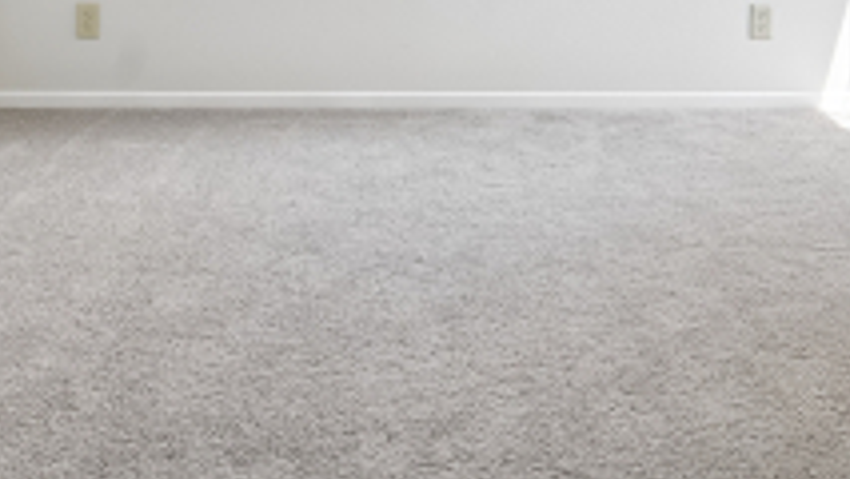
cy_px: -220
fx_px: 1330
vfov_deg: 18.3
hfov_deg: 35.4
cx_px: 459
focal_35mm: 59
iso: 100
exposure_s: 1/50
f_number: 8
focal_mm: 16
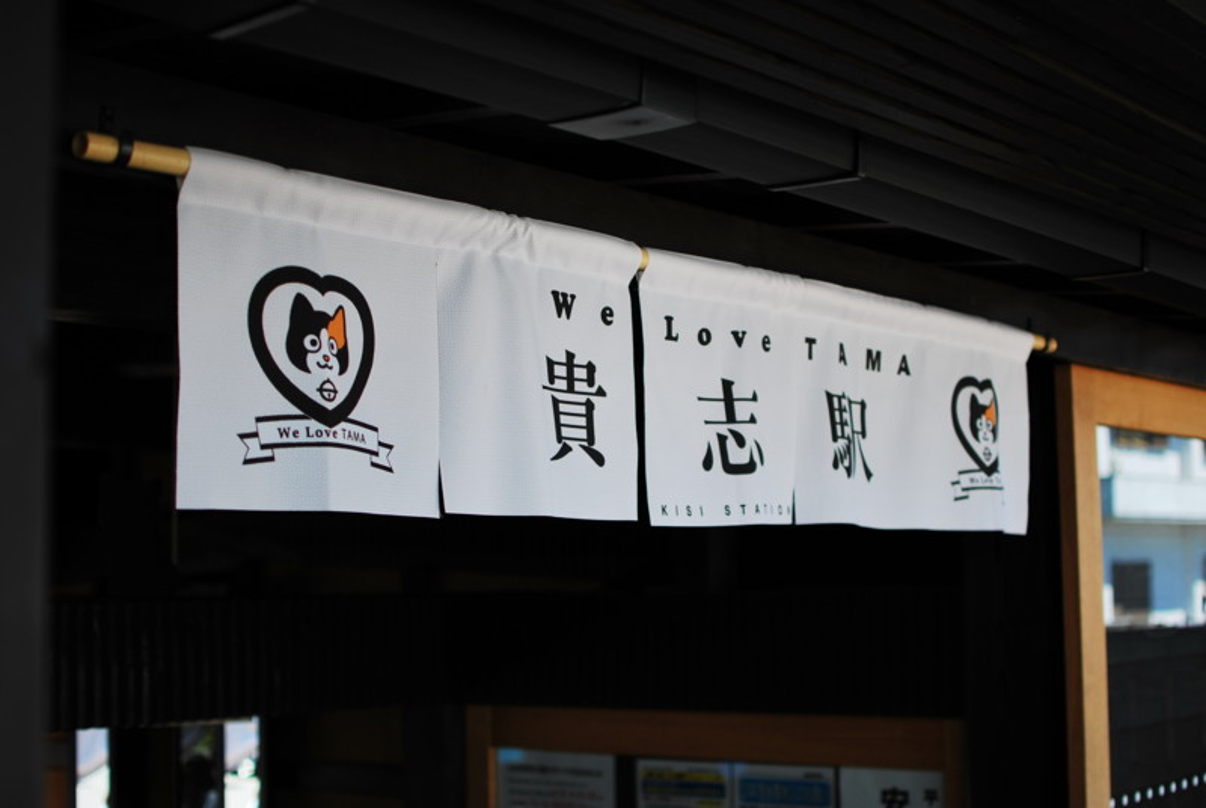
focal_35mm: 52
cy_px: 404
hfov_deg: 37.8
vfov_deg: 25.8
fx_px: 1761
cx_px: 603
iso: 100
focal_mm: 35
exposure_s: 1/1000
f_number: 1.8
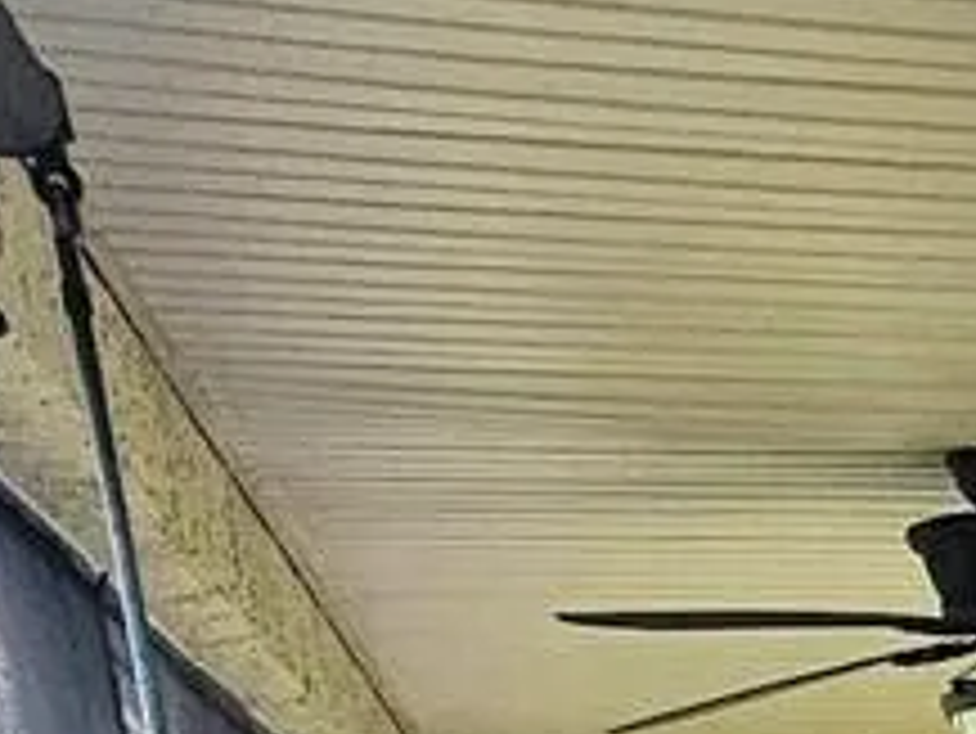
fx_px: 2708
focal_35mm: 96
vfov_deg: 12.9
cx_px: 2271
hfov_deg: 14.4
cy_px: 1594
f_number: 2.2
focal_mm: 2.2
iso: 80
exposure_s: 1/359
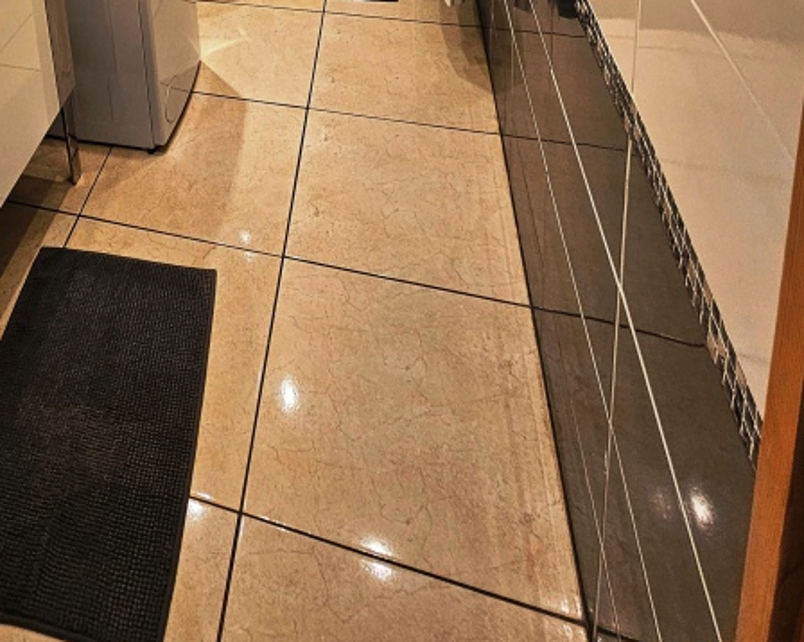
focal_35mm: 29
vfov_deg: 32.4
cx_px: 129
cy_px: -249
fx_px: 690
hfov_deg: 55.0
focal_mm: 2.2
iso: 100
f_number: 2.2
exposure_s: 1/50
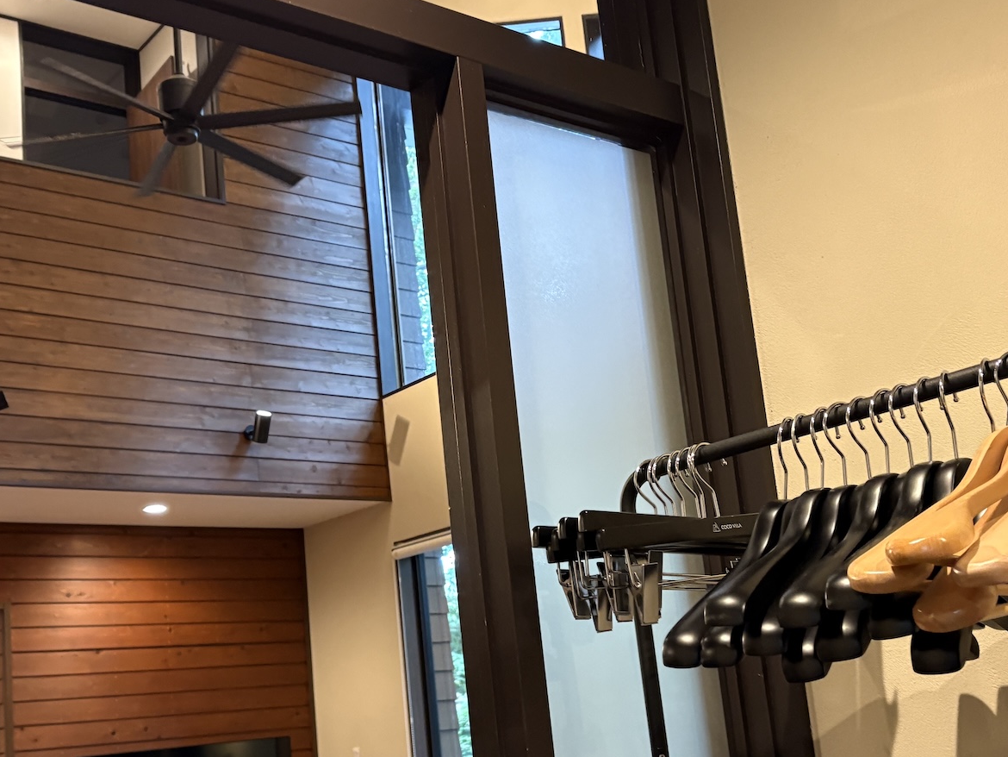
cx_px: 420
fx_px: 1282
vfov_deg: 32.7
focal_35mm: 44
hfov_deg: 42.8
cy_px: 483
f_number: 1.6
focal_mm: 5.96
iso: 320
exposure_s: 1/60
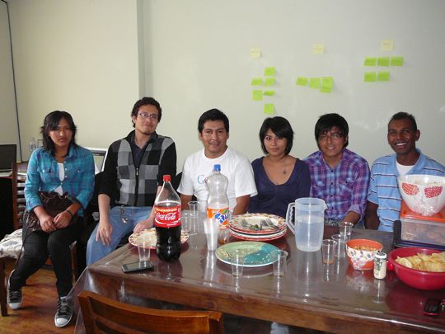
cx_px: 222
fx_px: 450
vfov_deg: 40.7
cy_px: 167
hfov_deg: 52.6
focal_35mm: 35
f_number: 2.8
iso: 250
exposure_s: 1/30
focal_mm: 5.2
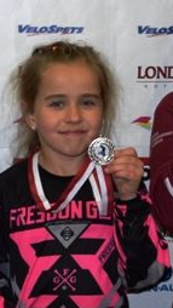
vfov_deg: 14.1
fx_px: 1239
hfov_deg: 8.0
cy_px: 121
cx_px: 53
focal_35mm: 152
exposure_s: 1/60
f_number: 3.8
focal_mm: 24
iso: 1100
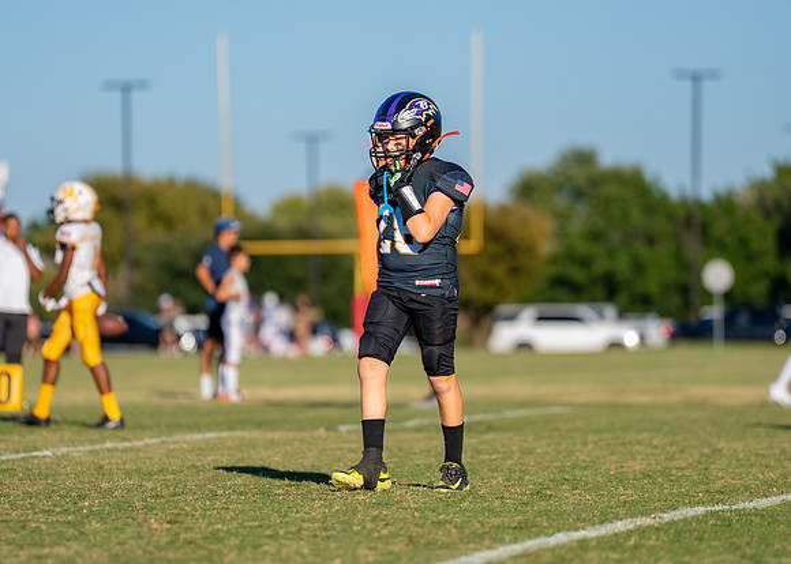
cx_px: 392
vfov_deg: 4.7
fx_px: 6887
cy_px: 262
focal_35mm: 307
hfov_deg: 6.6
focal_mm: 200
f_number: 2.8
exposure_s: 1/3200
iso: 160
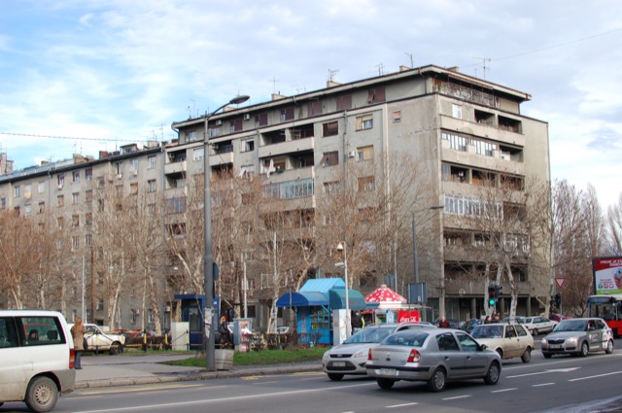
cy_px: 206
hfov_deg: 37.9
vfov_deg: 25.7
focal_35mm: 52
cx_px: 311
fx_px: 906
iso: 400
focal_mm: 35
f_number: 9
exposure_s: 1/320
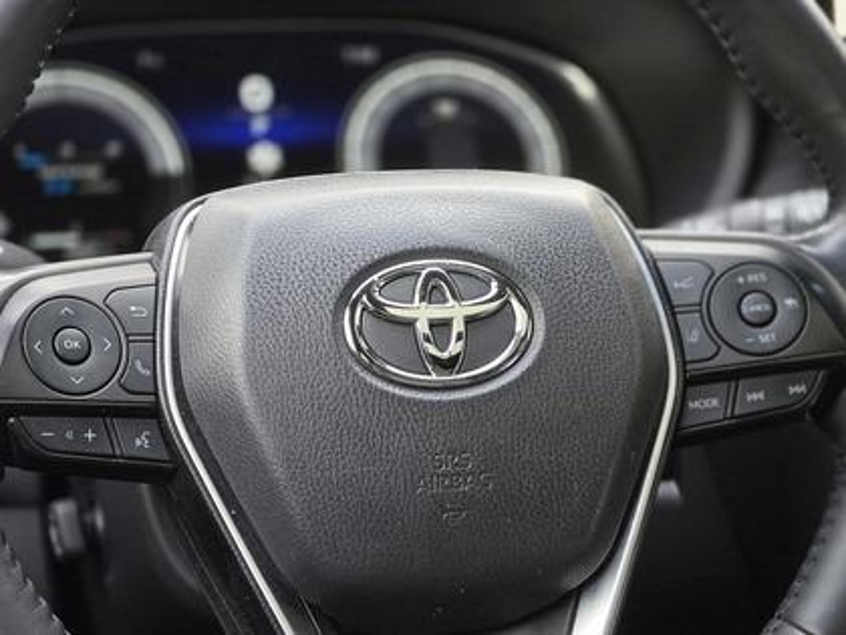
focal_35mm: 115
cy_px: 318
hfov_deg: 17.1
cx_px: 423
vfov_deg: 12.9
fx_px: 2811
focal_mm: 18.6
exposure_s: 1/120
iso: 320
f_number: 2.9
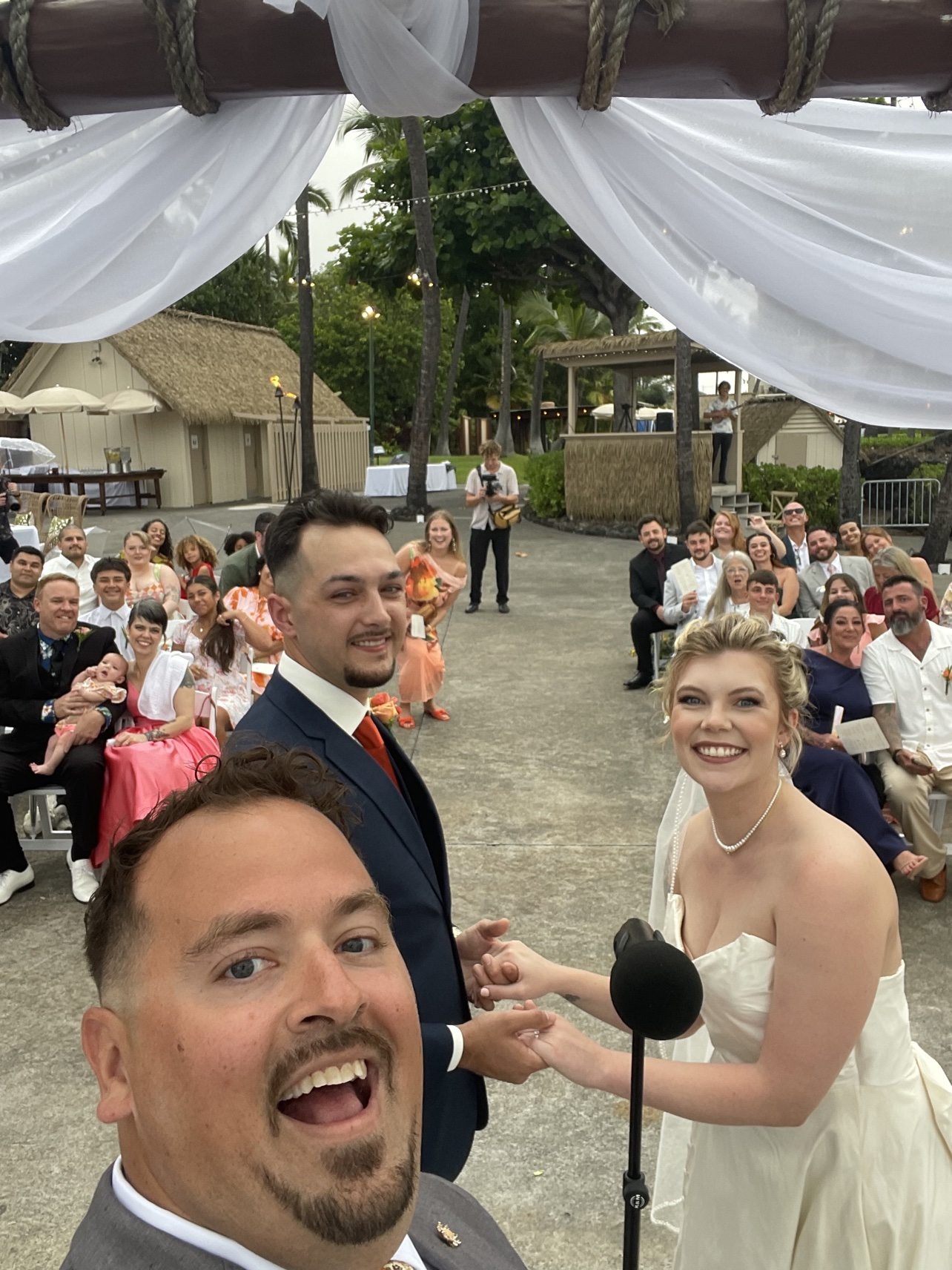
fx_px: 1100
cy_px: 635
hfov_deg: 46.8
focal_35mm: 30
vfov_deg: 60.0
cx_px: 476
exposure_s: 1/60
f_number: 2.2
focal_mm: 2.71
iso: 50
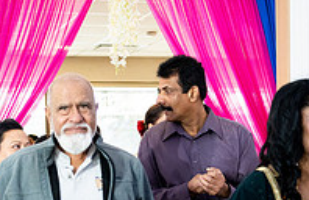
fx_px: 816
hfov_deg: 21.4
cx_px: 159
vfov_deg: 13.5
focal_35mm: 96
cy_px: 248
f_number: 2.8
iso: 1600
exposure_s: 1/125
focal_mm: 28
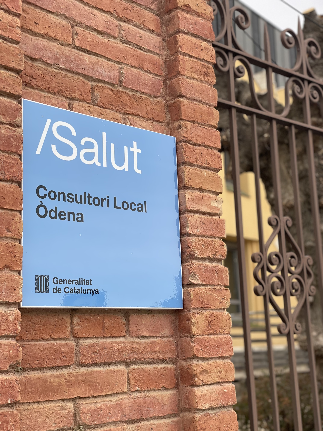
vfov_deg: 36.8
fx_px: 647
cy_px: 216
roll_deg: +3.8
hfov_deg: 28.0
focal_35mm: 52
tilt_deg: +12.5
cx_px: 162
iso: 25
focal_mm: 6
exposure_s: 1/122
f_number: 2
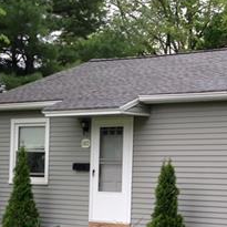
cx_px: 195
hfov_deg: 18.8
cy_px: 183
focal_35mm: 91
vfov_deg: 18.9
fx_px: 675
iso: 50
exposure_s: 1/132
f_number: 2.4
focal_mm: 4.12
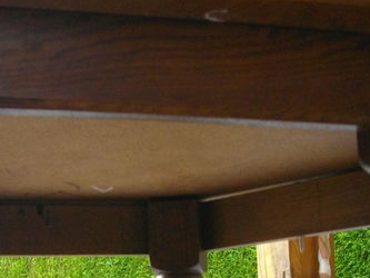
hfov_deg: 20.4
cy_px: 327
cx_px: 147
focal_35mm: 96
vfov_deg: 14.9
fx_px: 1026
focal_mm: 5.7
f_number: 2.9
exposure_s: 1/125
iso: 200
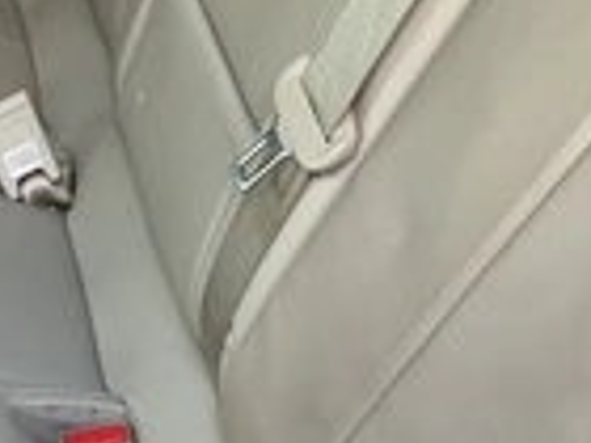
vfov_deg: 16.6
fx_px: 1417
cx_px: -76
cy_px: 612
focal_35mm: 83
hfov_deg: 22.1
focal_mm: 3
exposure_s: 1/122
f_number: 1.8
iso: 40
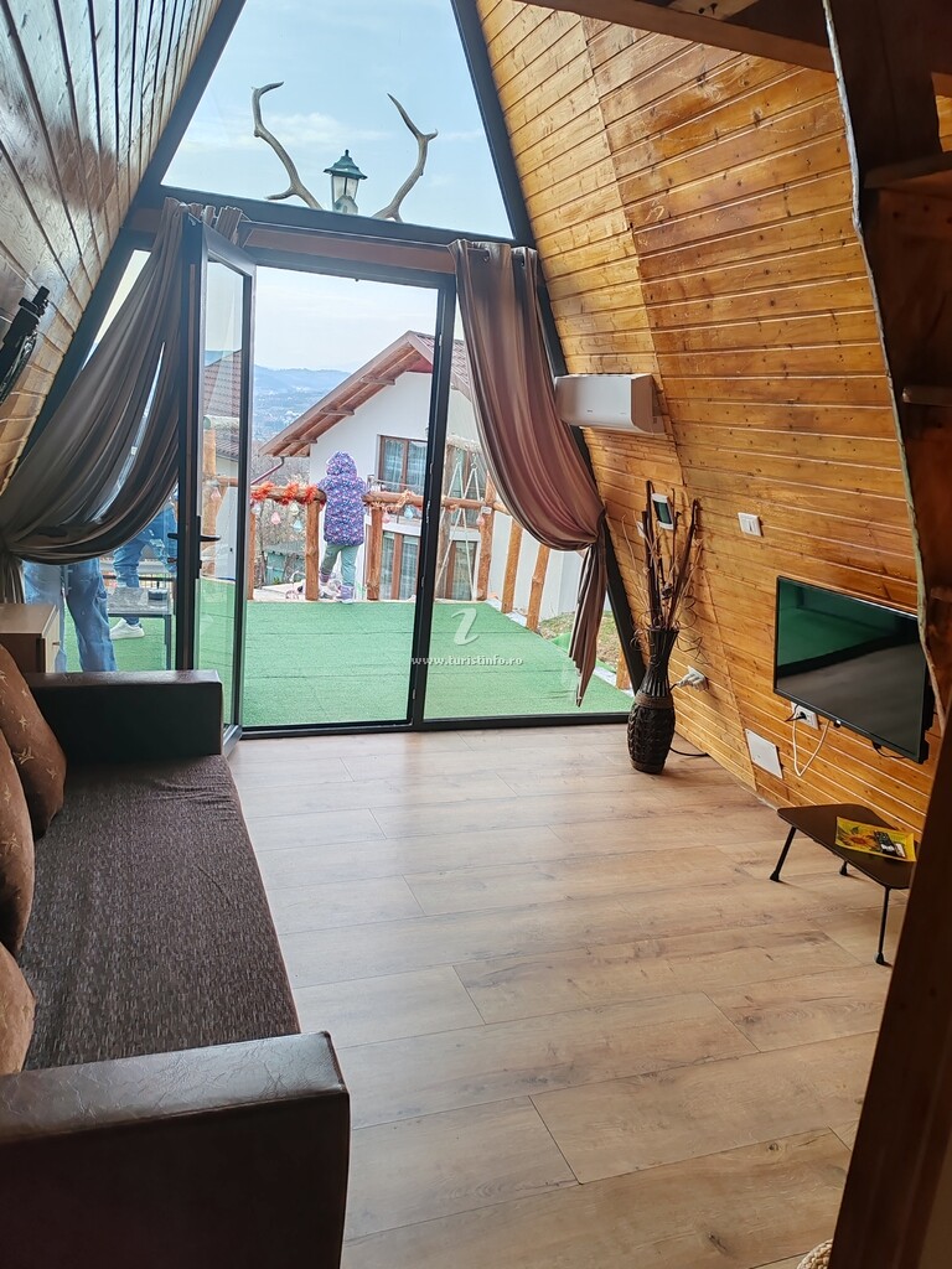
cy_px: 634
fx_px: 990
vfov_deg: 65.3
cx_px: 476
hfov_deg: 51.4
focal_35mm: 27
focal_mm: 6.12
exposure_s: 1/100
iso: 100
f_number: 1.9
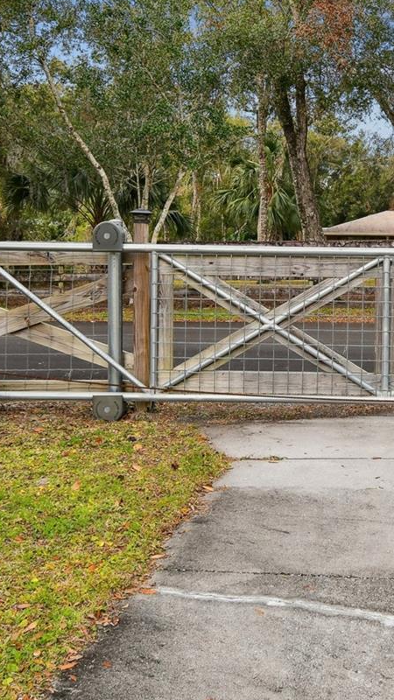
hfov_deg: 26.5
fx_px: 817
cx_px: 324
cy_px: 256
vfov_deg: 45.9
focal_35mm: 44
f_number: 7.1
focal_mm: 14
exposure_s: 1/160
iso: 100
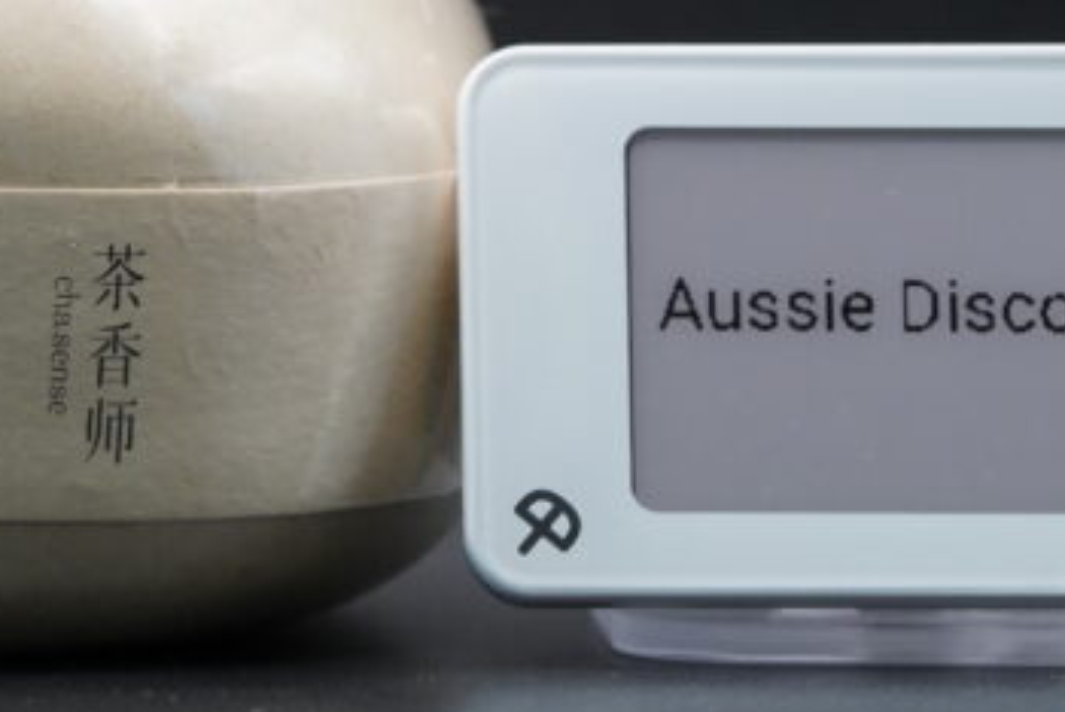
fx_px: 7787
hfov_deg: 7.8
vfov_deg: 5.2
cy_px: -227
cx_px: -216
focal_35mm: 263
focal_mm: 90
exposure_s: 1/100
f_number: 8
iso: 3200
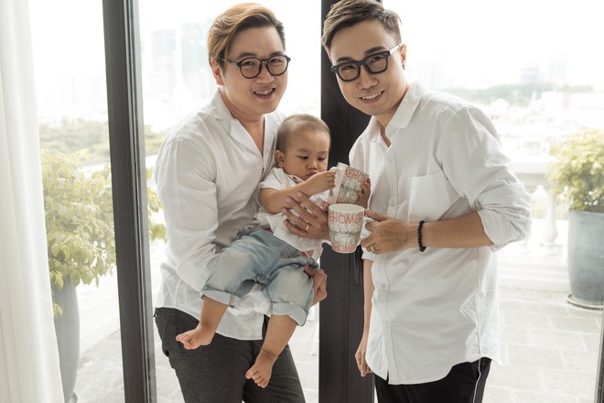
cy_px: 202
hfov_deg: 54.4
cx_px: 302
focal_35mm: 35
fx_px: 587
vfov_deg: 37.9
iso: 320
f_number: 3.5
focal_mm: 35
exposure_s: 1/400
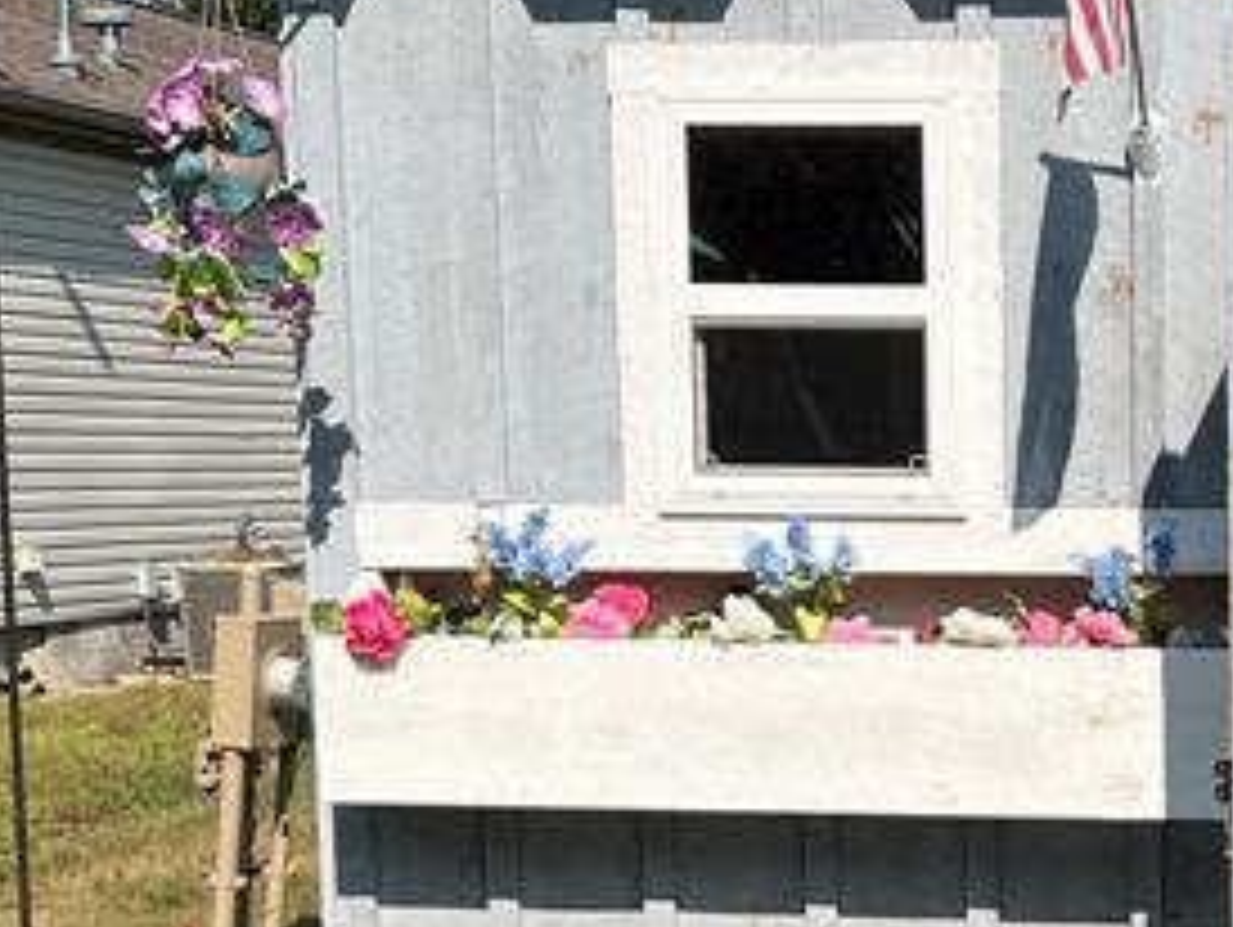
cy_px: 950
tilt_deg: -8.7
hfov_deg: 19.5
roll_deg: +0.6
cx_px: 1282
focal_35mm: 97
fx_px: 3458
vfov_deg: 15.0
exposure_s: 1/5319
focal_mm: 5.7
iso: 50
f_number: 1.5
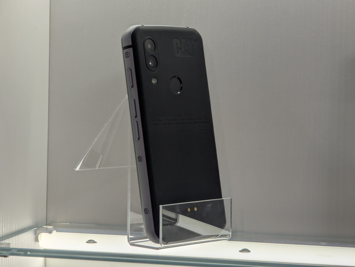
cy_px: 134
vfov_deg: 12.7
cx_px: 178
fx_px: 1202
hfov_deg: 16.8
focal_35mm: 117
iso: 30
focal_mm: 19
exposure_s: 1/65.9
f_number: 3.5
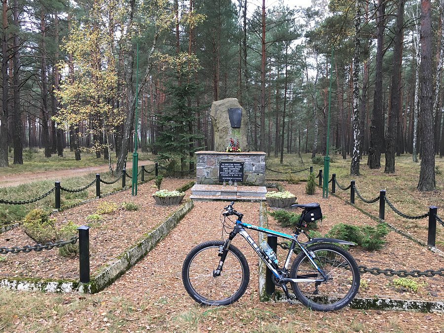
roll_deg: -1.3
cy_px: 166
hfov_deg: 61.7
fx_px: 372
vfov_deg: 48.2
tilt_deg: -2.5
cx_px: 222
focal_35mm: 29
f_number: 2.2
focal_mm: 4.15
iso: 25
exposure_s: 1/33
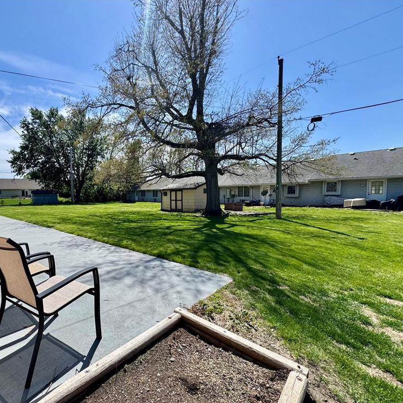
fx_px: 224
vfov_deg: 84.0
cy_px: 206
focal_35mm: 17
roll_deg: +0.5
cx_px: 132
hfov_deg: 81.0
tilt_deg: -4.3
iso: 50
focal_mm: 2.22
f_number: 2.2
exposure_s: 1/1789
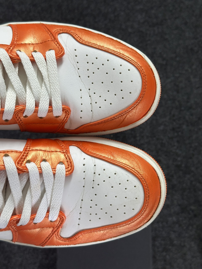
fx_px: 373
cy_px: 134
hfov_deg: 30.3
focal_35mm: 48
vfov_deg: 39.7
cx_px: 101
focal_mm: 6.86
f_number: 1.78
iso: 125
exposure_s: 1/50
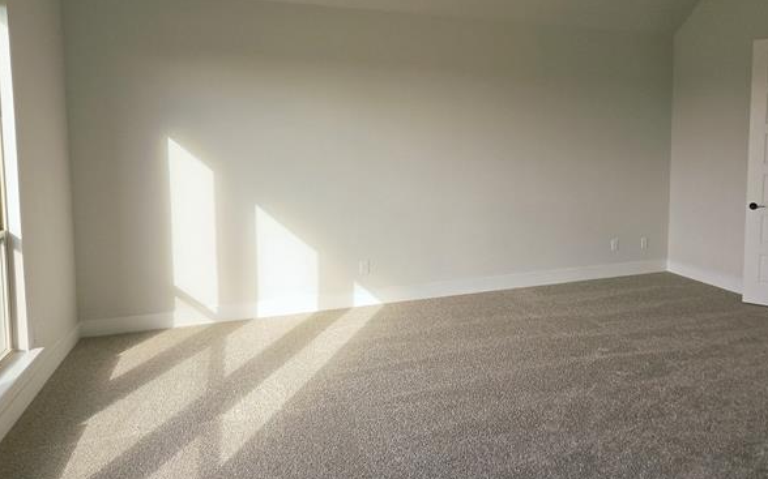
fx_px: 502
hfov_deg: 74.2
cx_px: 452
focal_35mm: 24
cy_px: 181
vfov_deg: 50.5
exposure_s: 1/647
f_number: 2.2
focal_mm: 2.2
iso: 100
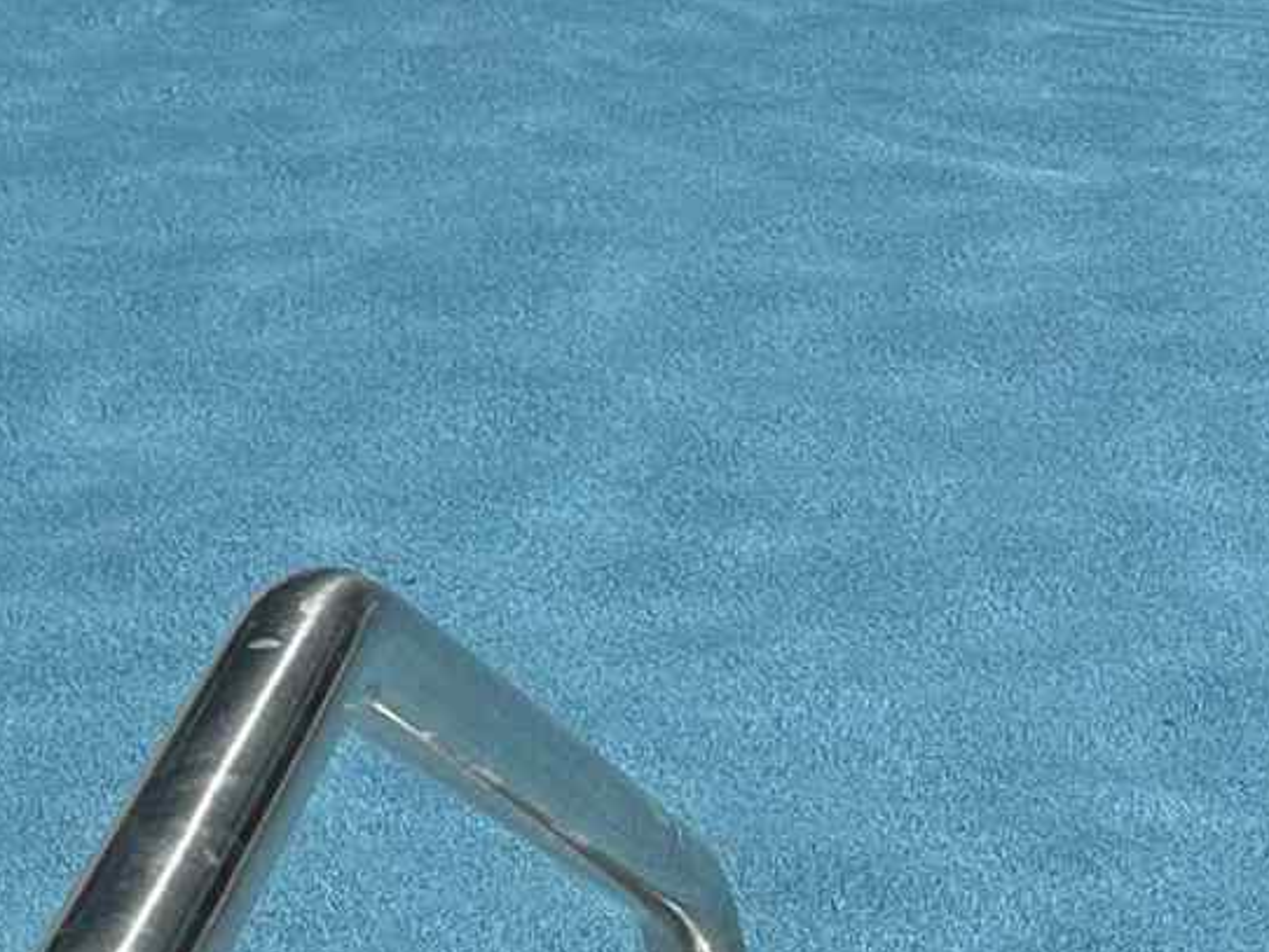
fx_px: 4988
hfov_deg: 14.4
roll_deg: +1.1
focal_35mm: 136
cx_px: 962
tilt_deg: -13.8
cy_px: 292
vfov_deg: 10.9
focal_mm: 6.86
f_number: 1.78
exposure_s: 1/5525
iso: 80
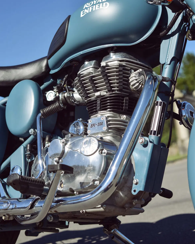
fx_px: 411
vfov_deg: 33.0
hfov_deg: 26.7
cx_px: 96
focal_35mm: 57
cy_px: 102
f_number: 4
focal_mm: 50
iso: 100
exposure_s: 1/1600
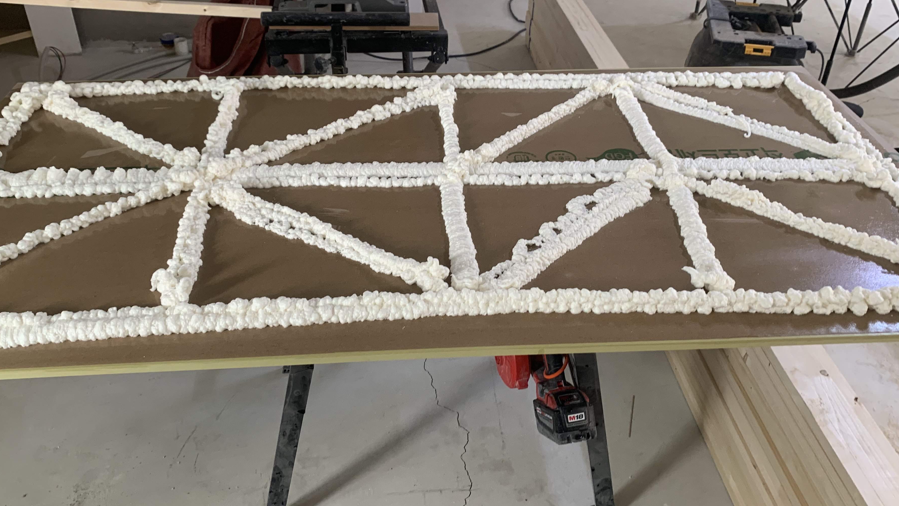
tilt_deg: -33.1
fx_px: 763
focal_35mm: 32
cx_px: 433
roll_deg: -1.7
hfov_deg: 61.0
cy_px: 219
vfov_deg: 36.6
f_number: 1.8
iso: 100
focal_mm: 4.25
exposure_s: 1/60
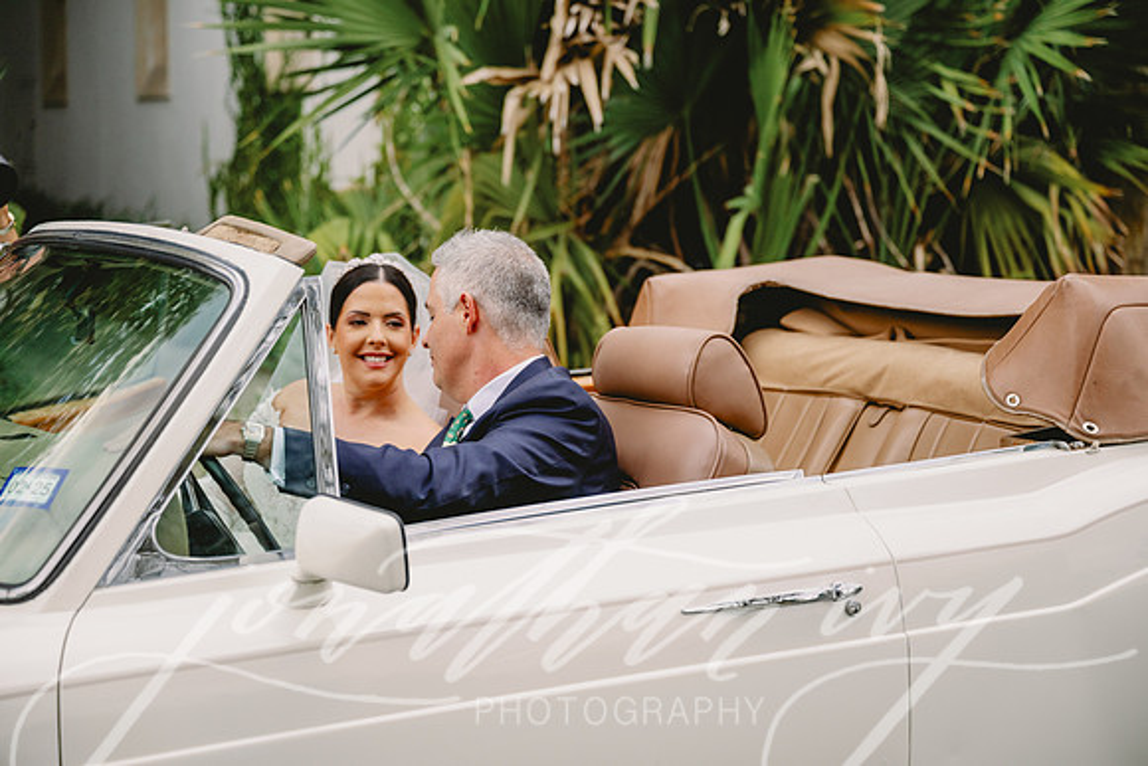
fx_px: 2041
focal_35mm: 64
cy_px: 383
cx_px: 574
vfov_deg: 21.3
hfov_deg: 31.4
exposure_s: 1/800
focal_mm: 64
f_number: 2.8
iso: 400
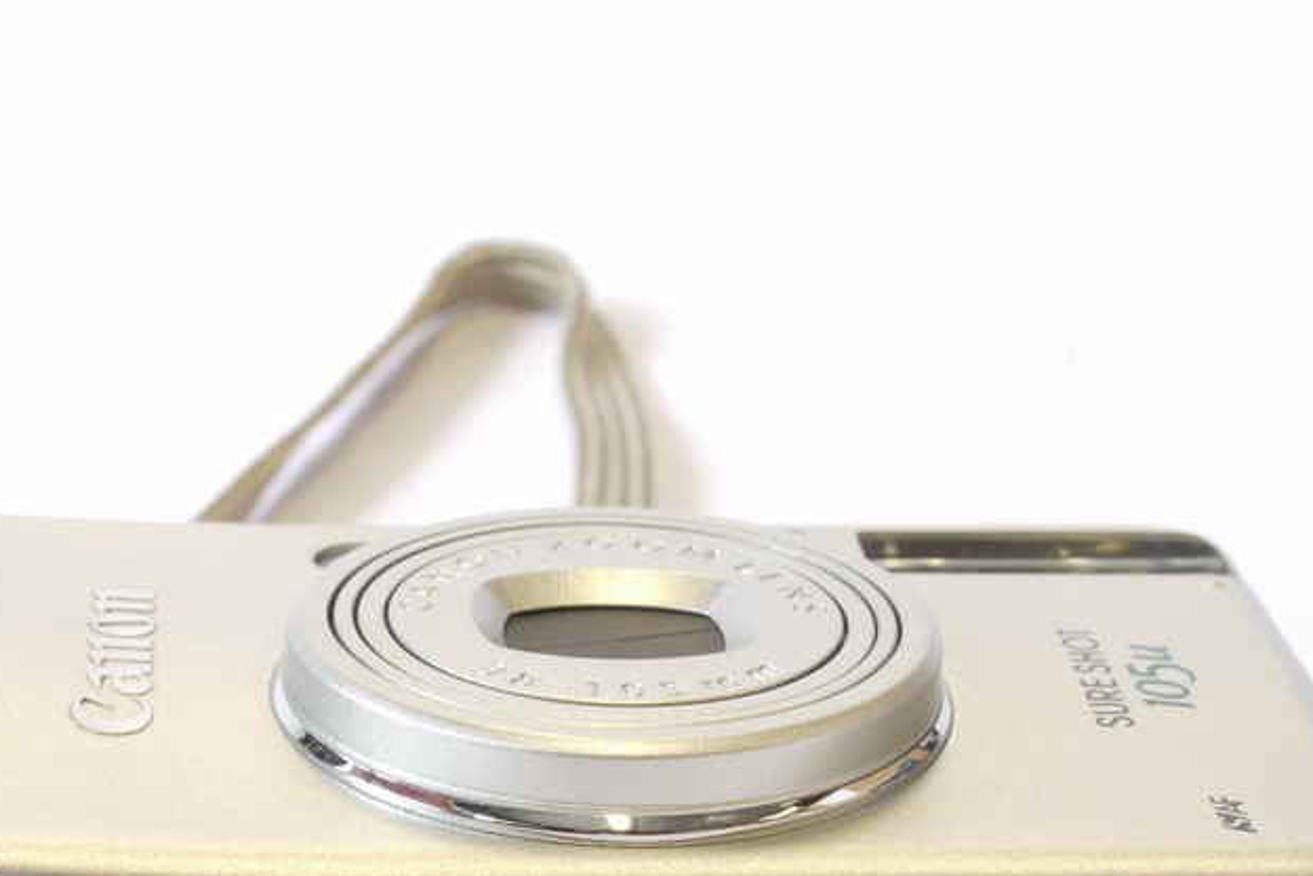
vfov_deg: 11.3
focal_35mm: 120
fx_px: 4376
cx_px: 372
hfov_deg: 17.0
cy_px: 857
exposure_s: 1/50
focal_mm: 30
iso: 800
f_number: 10
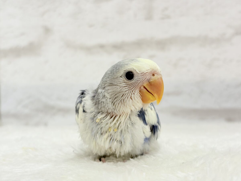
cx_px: 120
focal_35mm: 52
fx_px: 362
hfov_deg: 36.8
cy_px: 90
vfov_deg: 28.0
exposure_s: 1/50
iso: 32
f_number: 1.6
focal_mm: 5.96
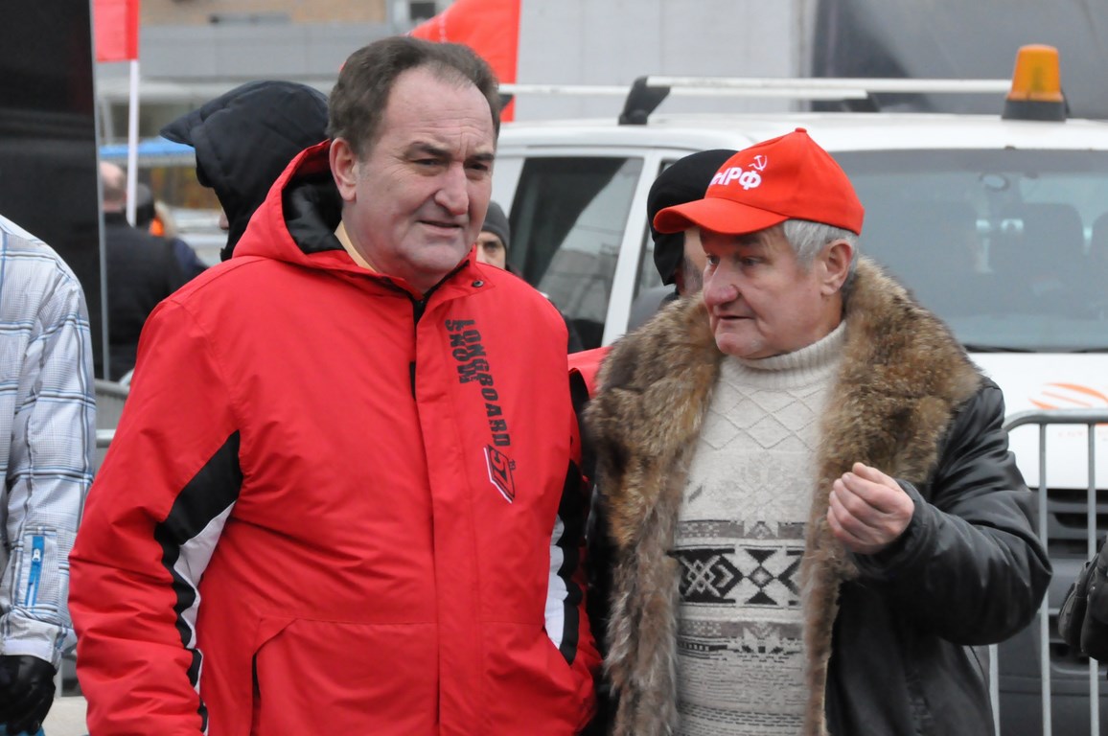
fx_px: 4842
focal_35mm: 158
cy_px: 368
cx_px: 554
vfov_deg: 8.7
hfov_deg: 13.1
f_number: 8
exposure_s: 1/250
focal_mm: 105
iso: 3200
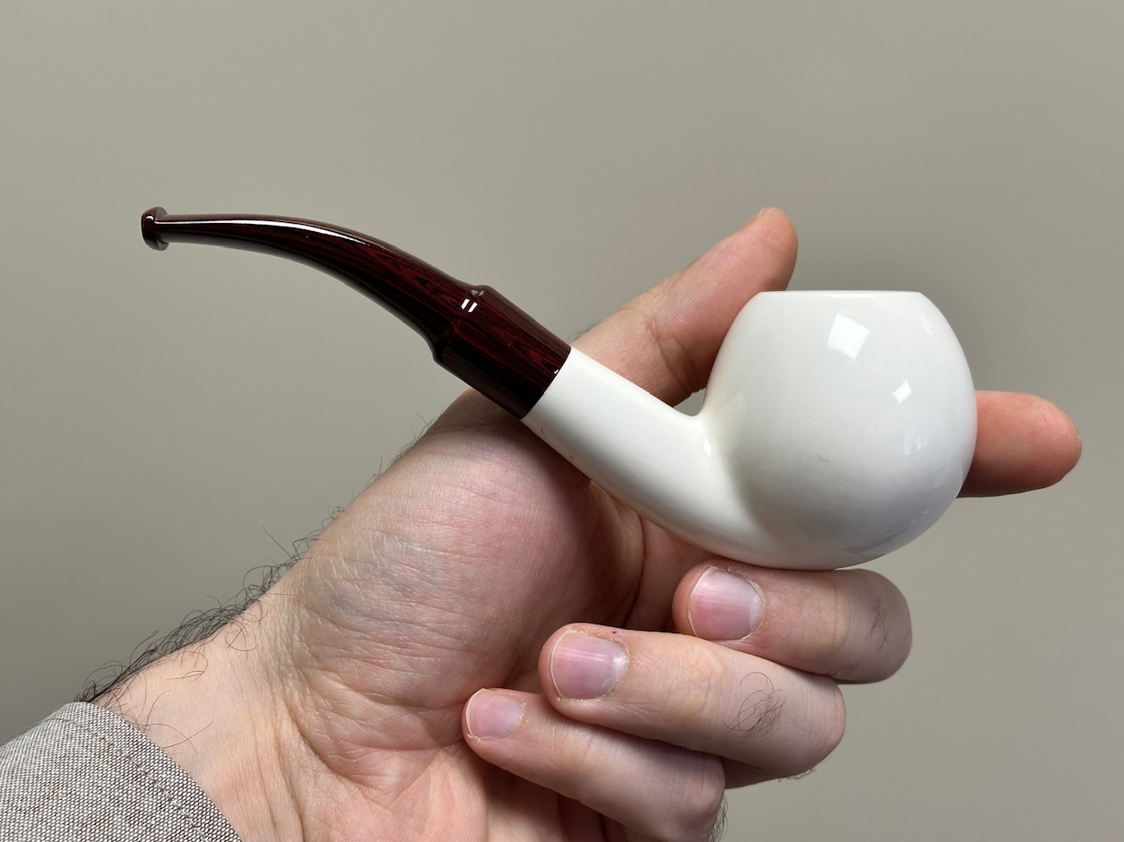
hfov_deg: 38.9
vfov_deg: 29.7
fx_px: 1591
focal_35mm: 49
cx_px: 565
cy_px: 426
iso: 80
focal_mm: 6.86
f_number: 1.78
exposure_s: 1/121
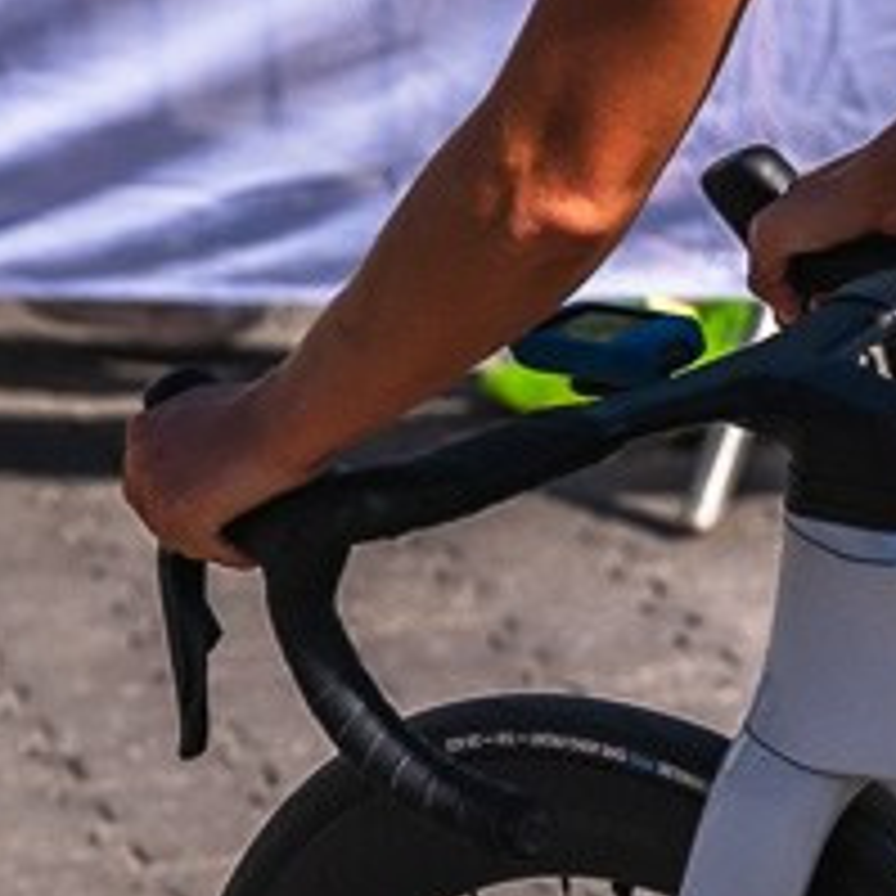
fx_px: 11216
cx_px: 882
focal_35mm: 383
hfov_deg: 4.6
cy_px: 678
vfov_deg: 4.6
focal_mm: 70
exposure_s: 1/5000
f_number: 4
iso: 200
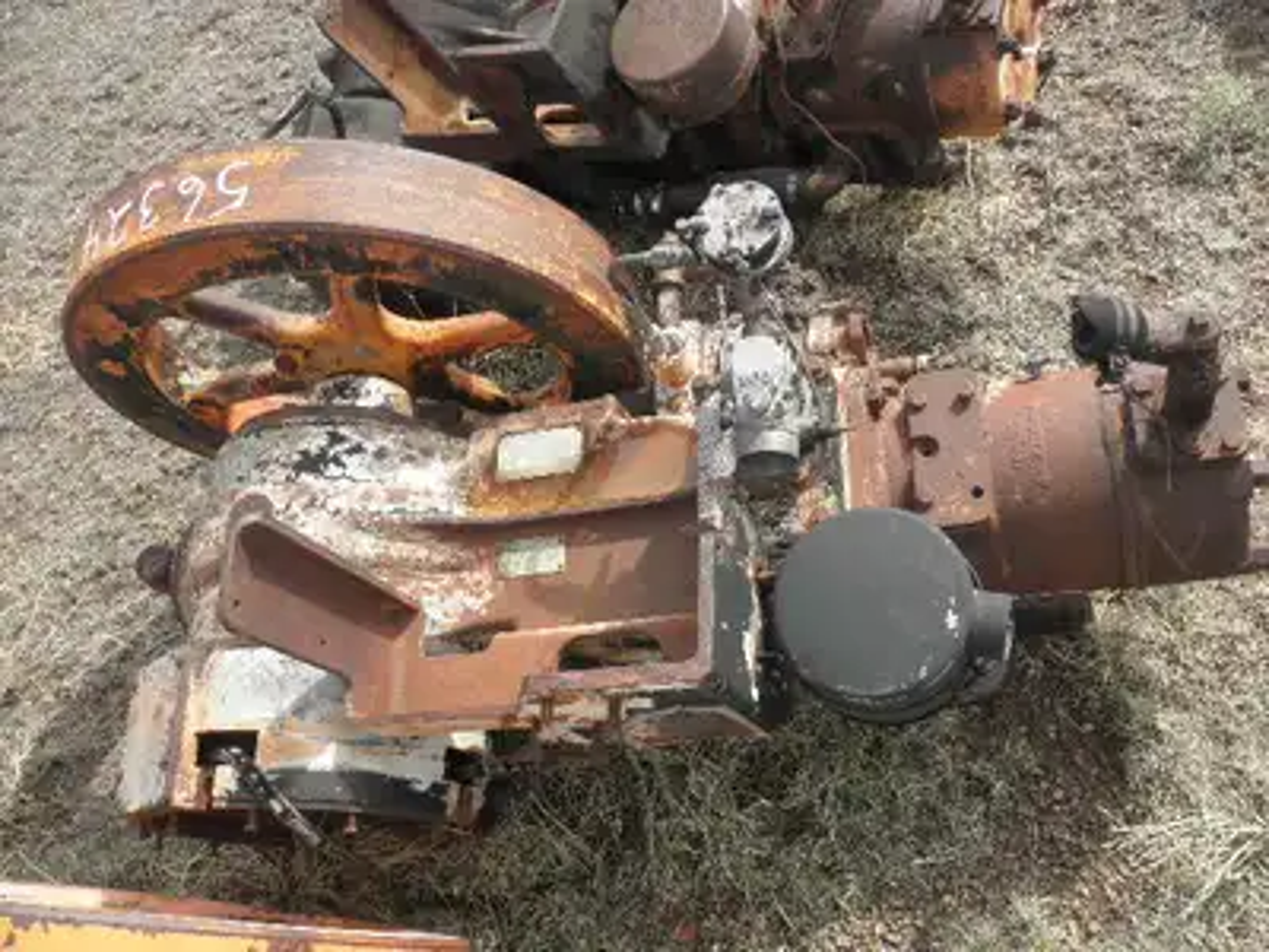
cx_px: 634
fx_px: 1283
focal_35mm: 35
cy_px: 476
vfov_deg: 40.7
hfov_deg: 52.6
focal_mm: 6.1
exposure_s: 1/320
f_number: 3.2
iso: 64
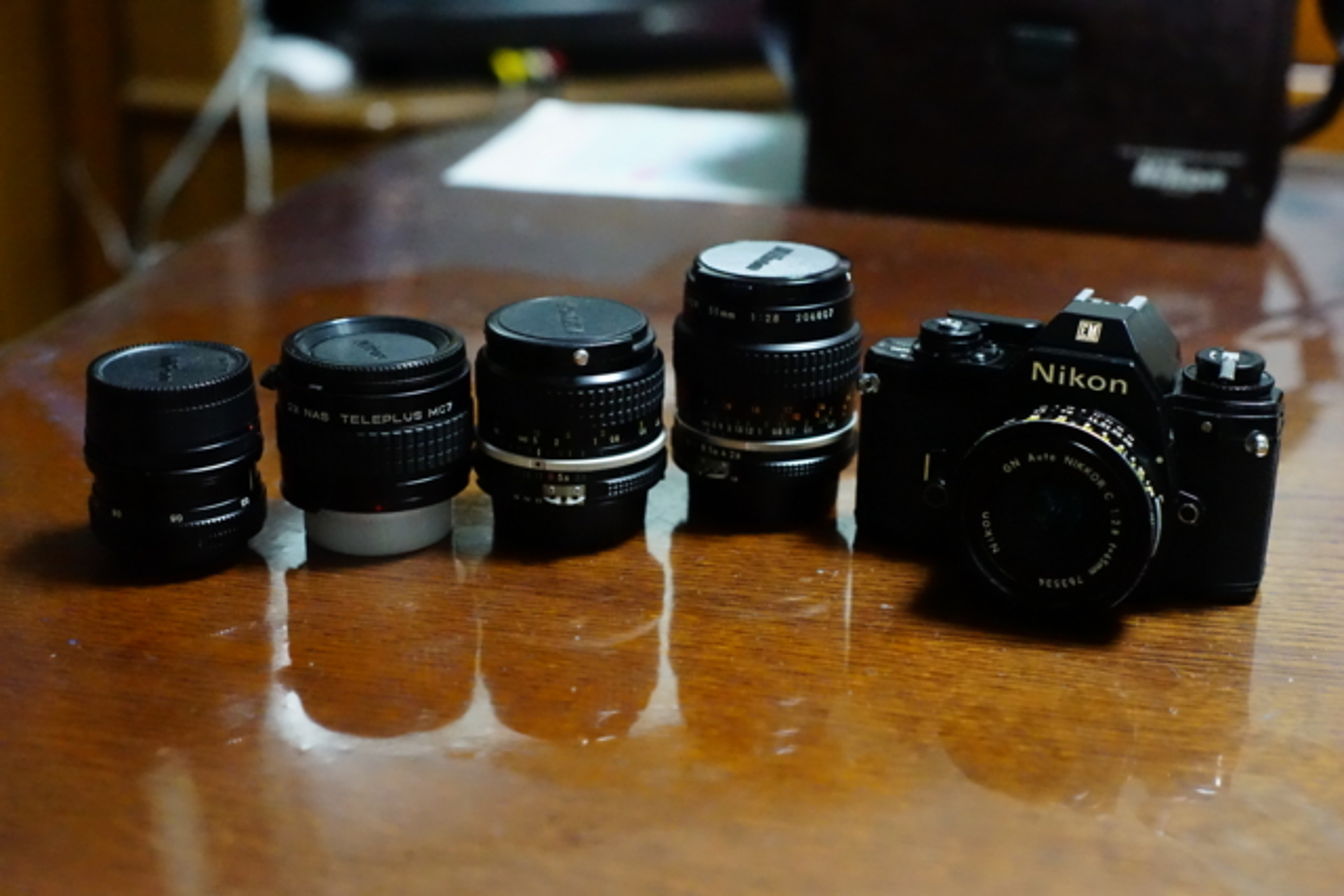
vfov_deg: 27.0
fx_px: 1867
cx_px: 672
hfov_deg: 39.6
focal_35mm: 50
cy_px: 448
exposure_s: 1/80
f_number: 4
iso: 12800
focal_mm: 50
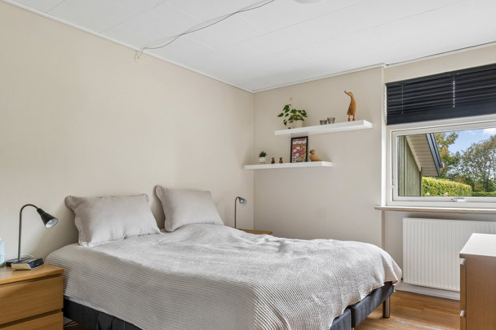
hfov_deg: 69.9
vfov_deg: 49.9
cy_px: 189
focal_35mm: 26
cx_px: 272
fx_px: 353
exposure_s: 1/5
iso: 200
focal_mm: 13
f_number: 8
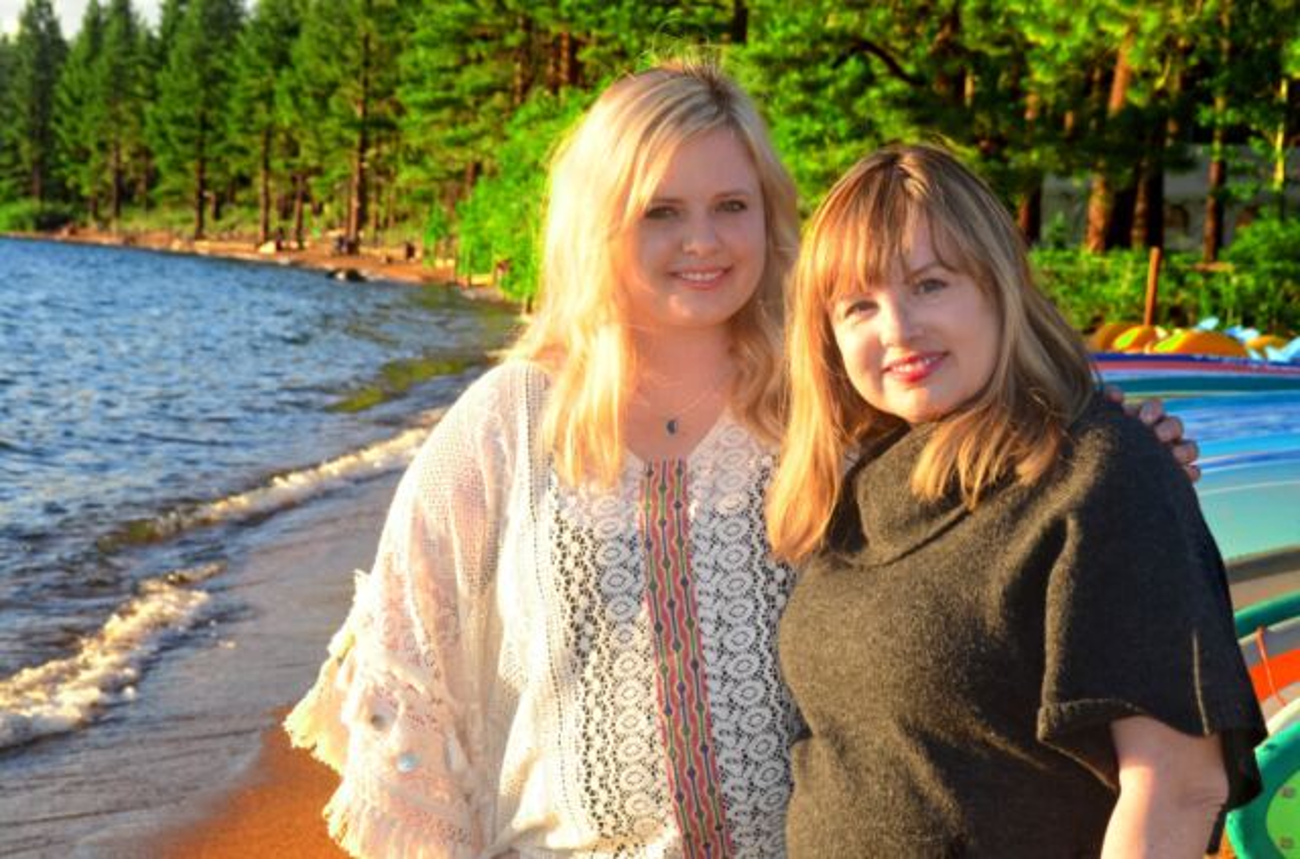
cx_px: 650
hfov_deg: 29.3
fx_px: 2485
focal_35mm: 69
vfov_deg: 19.6
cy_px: 430
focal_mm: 46
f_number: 11
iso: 200
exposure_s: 1/60
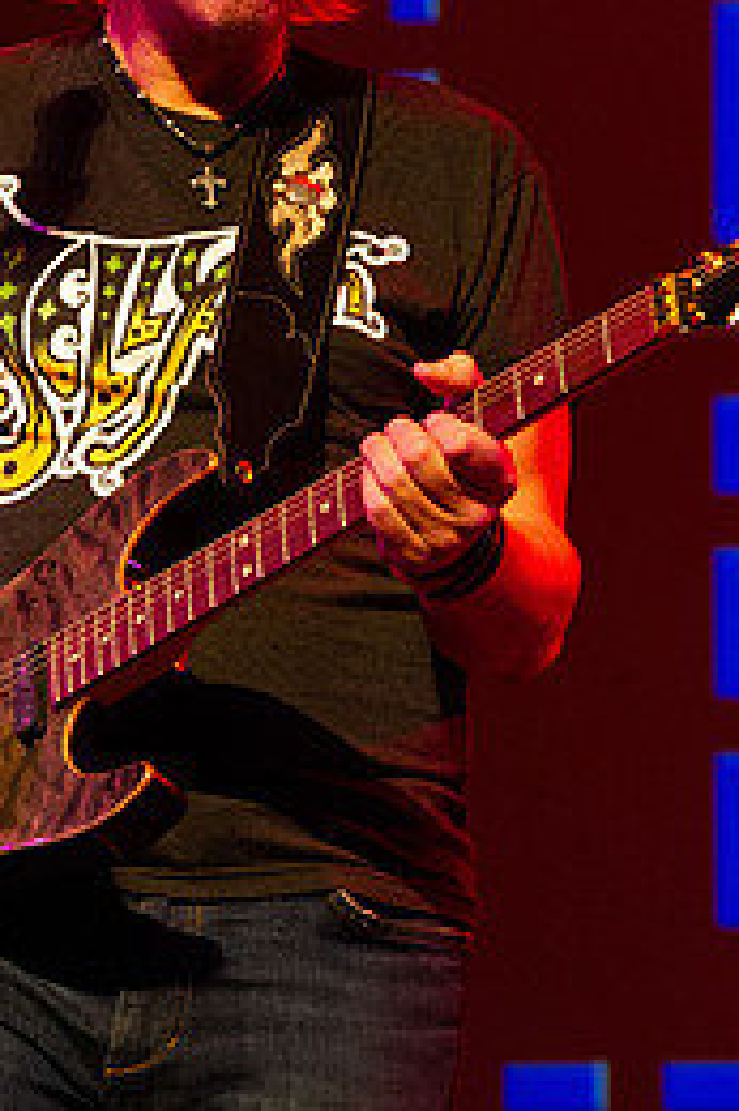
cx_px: 288
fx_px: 7738
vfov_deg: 8.2
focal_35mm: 251
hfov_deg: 5.5
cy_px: 312
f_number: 7.1
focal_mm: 145
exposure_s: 1/160
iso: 8000
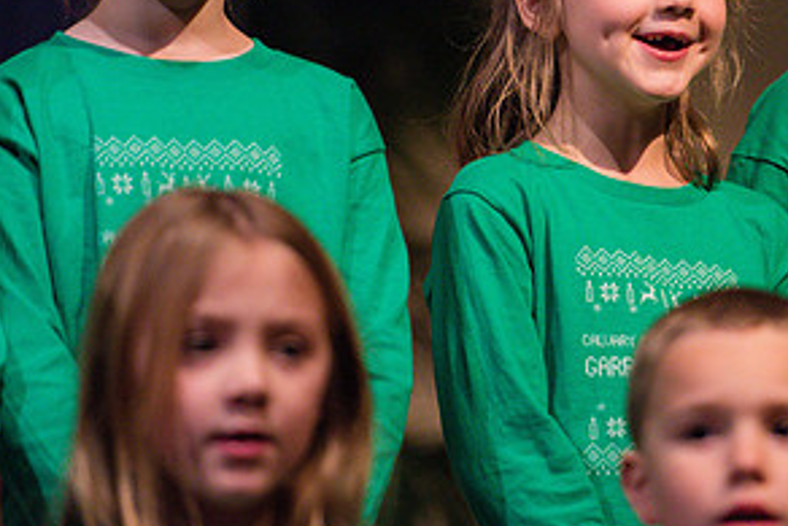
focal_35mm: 397
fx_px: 8694
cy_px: 31
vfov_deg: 3.5
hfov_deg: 5.2
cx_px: 578
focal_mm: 200
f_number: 2.8
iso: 1600
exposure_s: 1/400
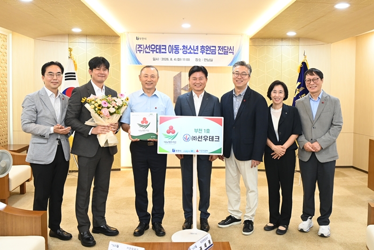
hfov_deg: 69.4
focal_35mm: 26
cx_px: 187
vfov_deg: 49.6
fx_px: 270
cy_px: 125
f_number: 6.3
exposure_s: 1/100
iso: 2500
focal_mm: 26
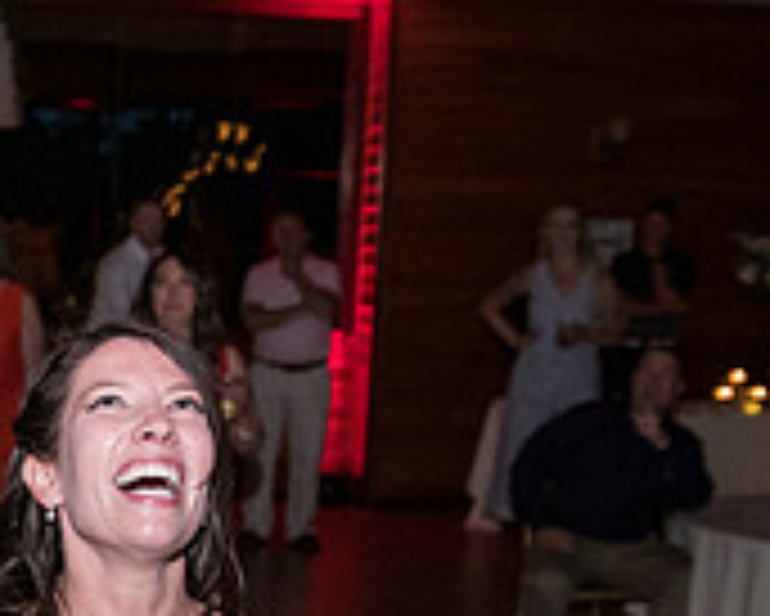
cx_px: -236
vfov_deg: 16.9
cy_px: 638
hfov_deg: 19.7
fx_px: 2029
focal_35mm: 89
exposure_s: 1/320
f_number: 3.5
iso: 1600
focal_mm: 24
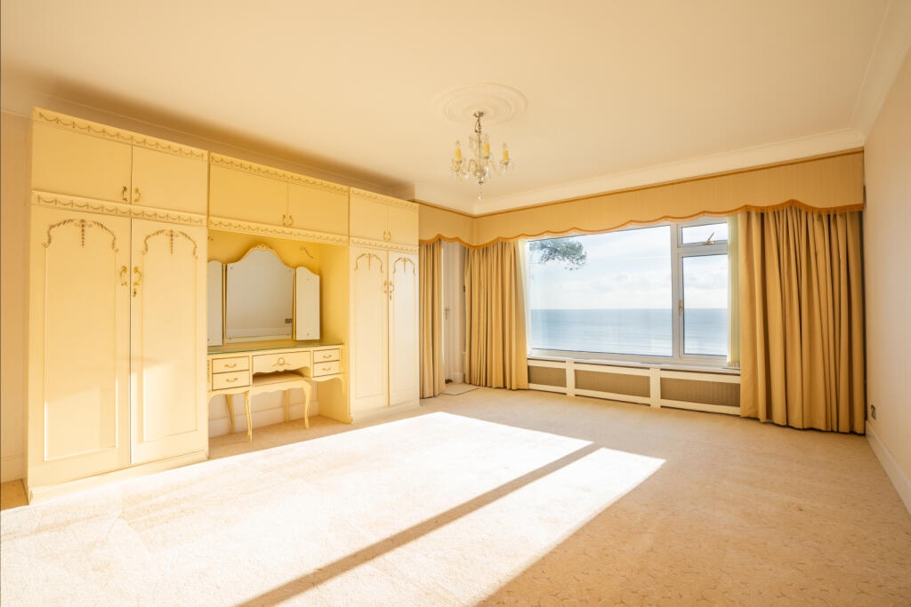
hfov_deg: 96.7
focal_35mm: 16
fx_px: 405
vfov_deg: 73.8
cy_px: 304
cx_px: 456
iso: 250
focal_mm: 16
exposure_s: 1/250
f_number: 11
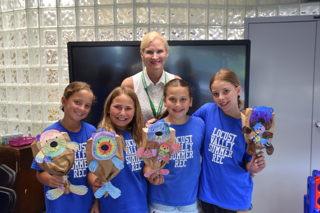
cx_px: 160
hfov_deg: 49.5
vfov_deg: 34.2
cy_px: 106
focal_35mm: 39
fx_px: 347
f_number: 4
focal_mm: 26
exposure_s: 1/60
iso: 450
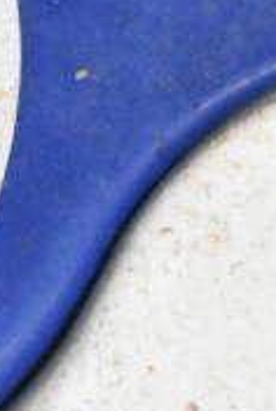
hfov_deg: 3.2
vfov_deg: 4.8
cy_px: 299
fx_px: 4898
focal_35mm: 428
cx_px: -388
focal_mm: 55
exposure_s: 1/100
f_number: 5.6
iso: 12800
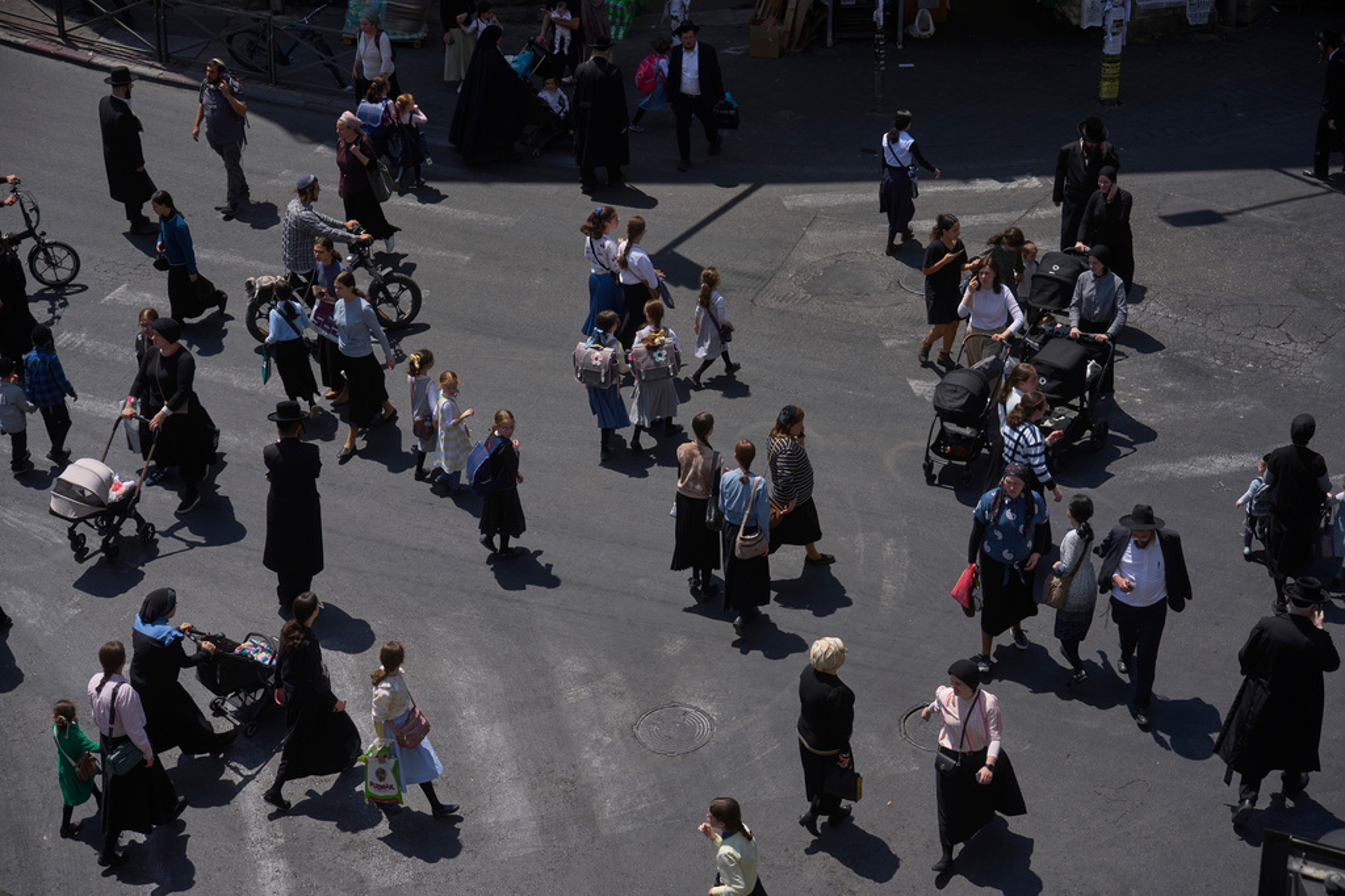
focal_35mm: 58
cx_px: 672
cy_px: 448
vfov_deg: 23.4
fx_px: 2166
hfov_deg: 34.5
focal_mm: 58
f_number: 3.5
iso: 200
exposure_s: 1/4000
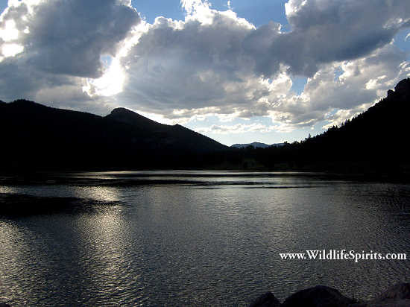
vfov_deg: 40.7
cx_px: 205
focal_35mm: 35
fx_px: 414
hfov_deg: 52.6
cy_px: 154
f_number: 7.1
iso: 80
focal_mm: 5.8
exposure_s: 1/250
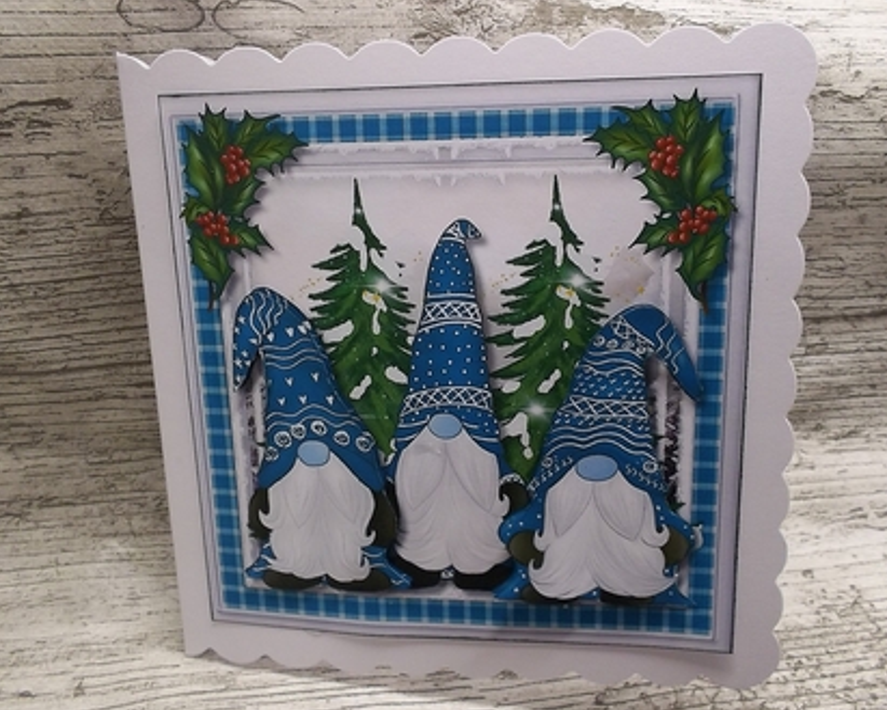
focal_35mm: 31
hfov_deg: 57.2
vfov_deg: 47.1
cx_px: 451
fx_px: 814
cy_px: 353
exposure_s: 1/30
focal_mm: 4.1
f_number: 3.3
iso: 137
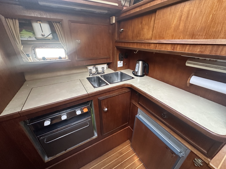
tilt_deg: -25.2
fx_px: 91
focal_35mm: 14
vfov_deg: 85.7
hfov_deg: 102.1
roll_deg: +0.3
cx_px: 113
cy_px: 84
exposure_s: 1/60
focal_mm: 2.22
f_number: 2.2
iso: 400
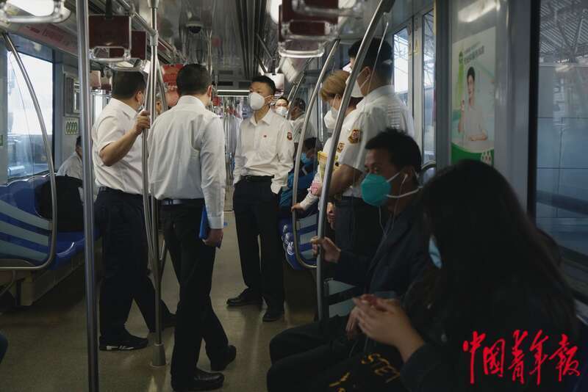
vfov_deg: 36.0
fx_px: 605
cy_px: 196
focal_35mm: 37
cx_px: 294
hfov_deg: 51.9
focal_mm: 37
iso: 1000
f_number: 4
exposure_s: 1/200
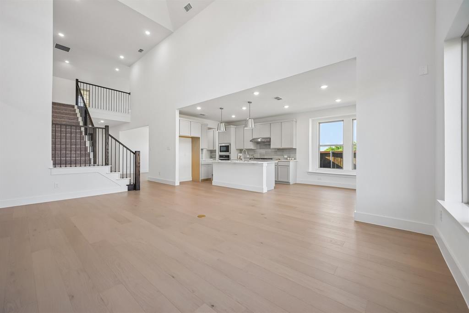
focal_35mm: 14
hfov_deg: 104.3
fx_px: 182
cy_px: 156
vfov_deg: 81.2
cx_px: 234
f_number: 9
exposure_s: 1/30
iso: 250
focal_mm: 14
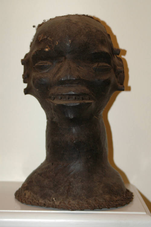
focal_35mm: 93
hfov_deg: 14.7
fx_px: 586
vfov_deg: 21.9
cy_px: 114
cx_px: 76
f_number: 5.3
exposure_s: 1/60
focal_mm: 62
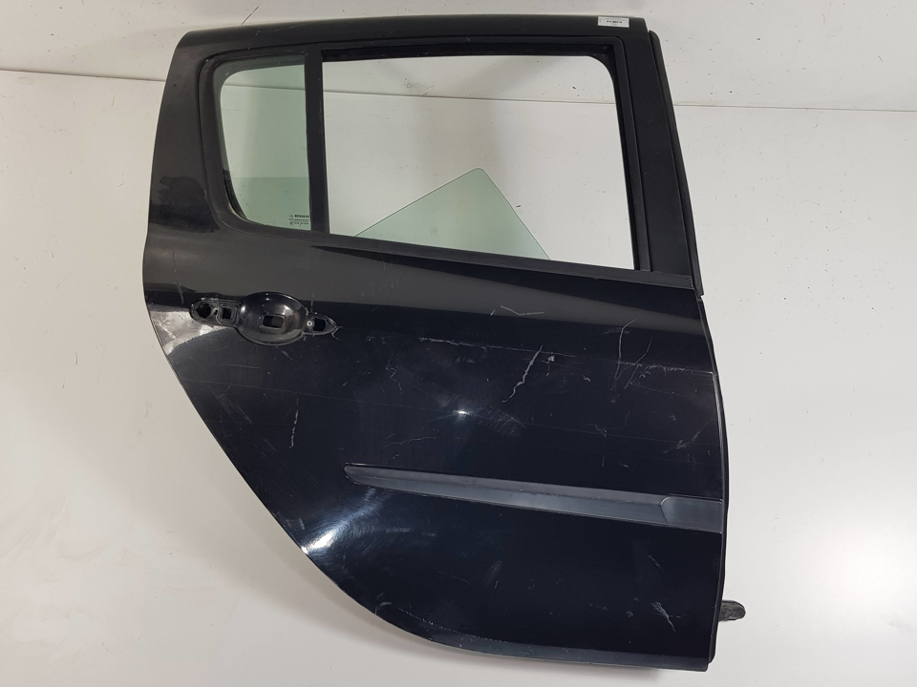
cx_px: 458
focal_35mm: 26
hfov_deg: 67.3
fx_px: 689
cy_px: 344
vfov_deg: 53.1
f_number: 1.7
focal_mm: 4.2
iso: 50
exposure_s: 1/100
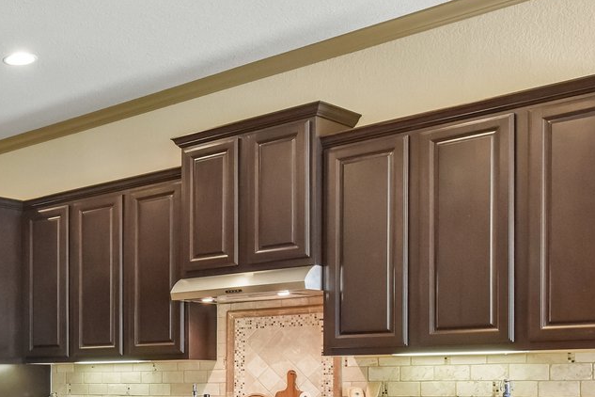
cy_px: 393
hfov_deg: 29.7
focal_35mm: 55
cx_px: -162
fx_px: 909
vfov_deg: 23.6
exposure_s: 1/20
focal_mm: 17
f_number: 8
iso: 1100
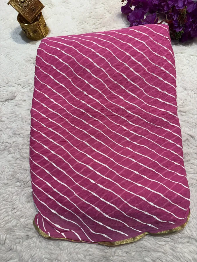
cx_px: 98
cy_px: 131
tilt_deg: -68.4
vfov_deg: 67.3
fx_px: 197
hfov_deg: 53.1
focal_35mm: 26
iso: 64
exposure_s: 1/100
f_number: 1.6
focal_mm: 5.96
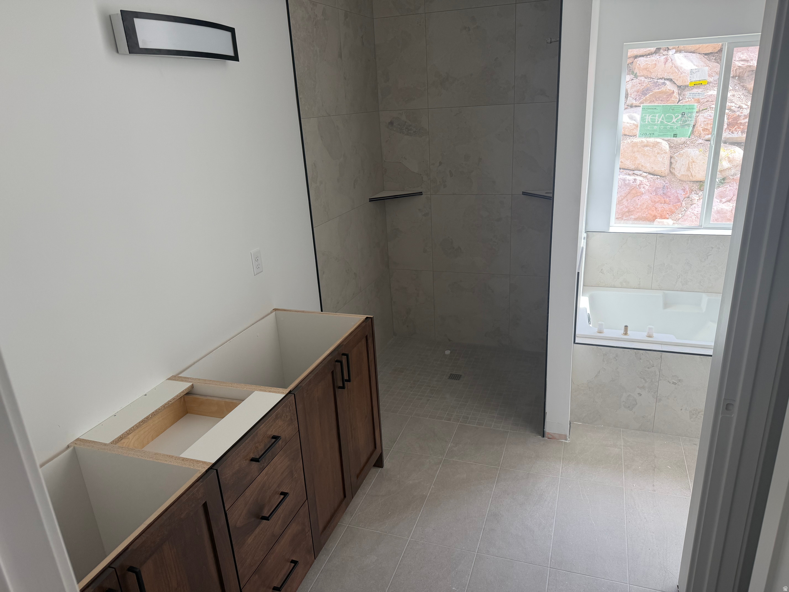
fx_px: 547
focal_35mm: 24
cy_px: 296
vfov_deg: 56.8
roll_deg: +3.5
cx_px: 394
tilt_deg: -18.9
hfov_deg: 71.6
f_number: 1.78
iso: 80
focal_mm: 6.76
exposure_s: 1/210
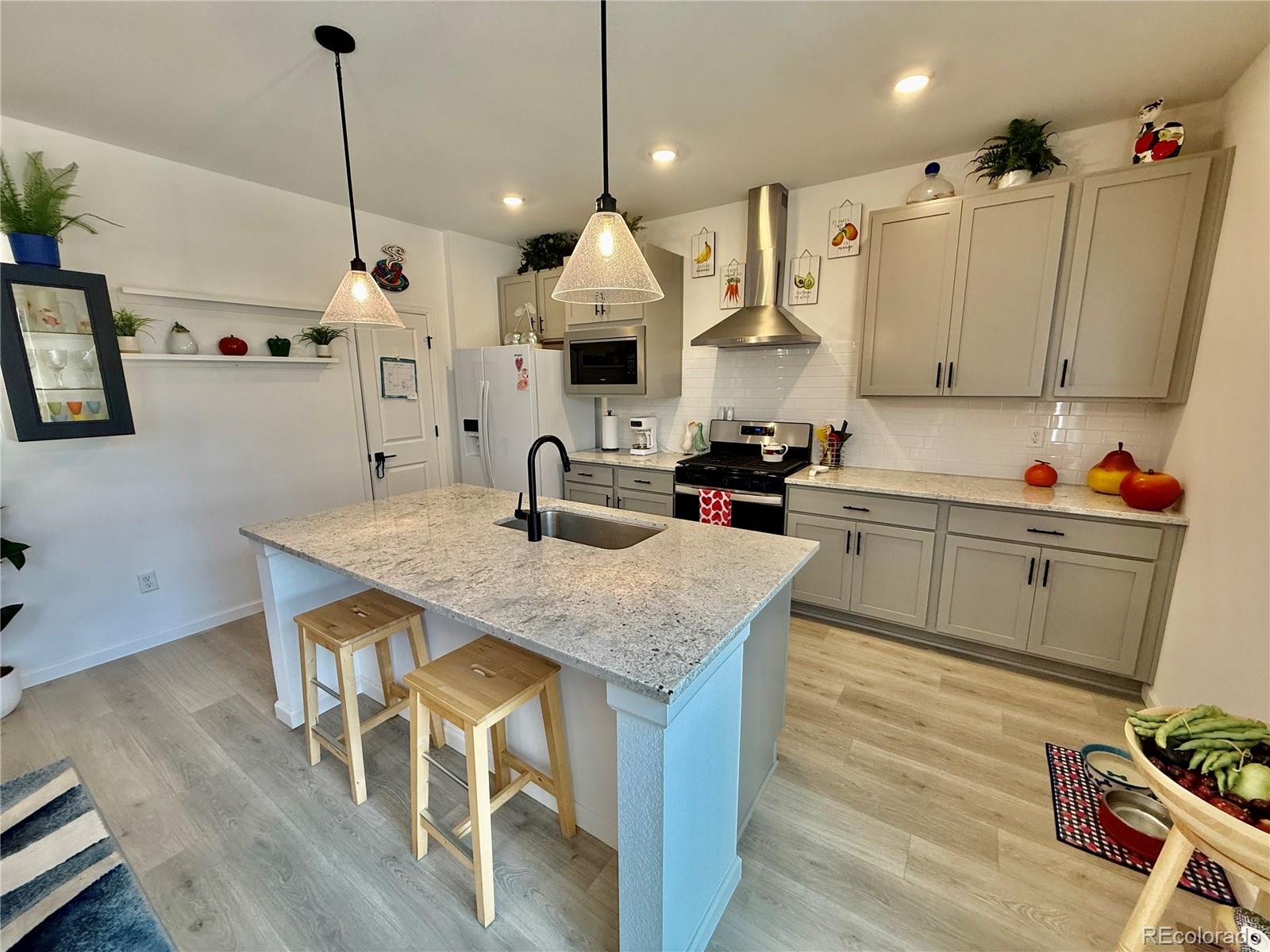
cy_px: 476
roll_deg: +0.6
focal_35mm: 14
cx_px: 635
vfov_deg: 85.7
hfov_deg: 102.1
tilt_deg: -9.9
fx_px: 514
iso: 200
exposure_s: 1/120
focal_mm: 2.22
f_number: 2.2
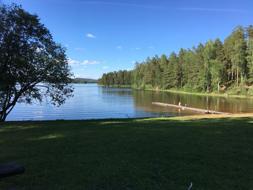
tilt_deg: -2.0
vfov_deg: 48.2
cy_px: 95
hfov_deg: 61.7
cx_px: 126
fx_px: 212
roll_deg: -0.5
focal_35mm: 29
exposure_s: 1/864
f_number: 2.2
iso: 25
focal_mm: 4.15
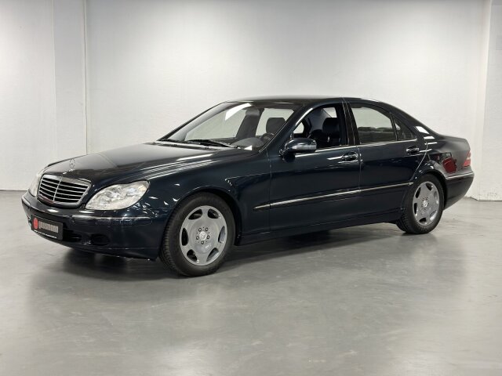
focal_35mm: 48
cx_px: 251
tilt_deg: -6.9
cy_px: 188
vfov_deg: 30.3
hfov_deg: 39.7
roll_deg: -0.5
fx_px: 696
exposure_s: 1/66
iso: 125
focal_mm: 6.86
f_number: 1.78
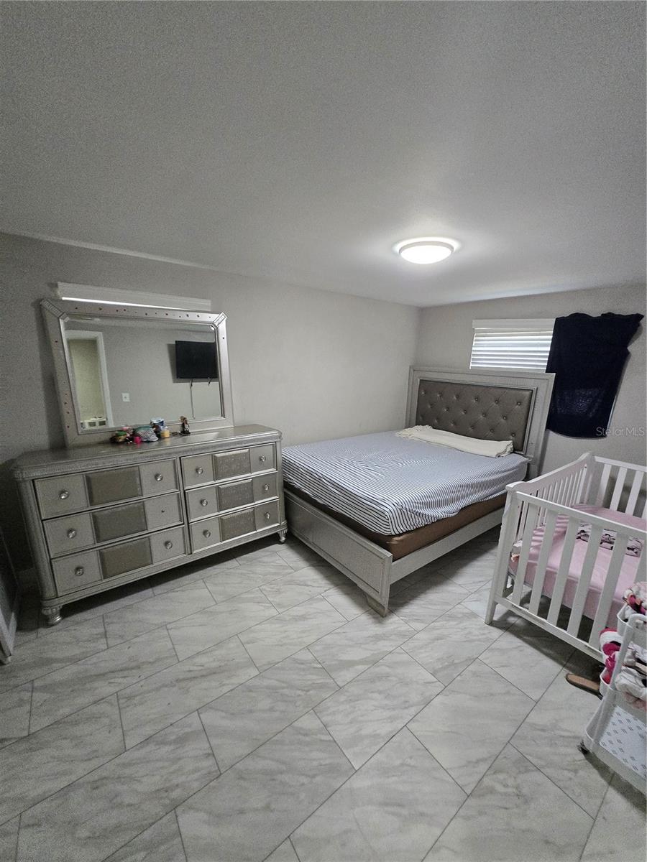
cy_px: 431
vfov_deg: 106.2
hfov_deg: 89.9
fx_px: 324
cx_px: 324
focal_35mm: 13
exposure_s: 1/60
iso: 400
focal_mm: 1.7
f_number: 2.2
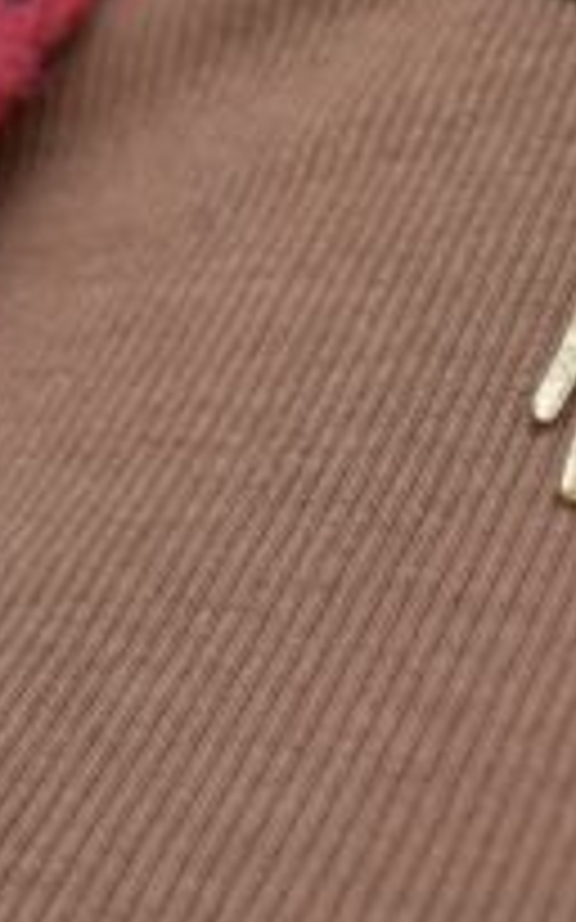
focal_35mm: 155
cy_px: -38
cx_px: 634
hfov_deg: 8.4
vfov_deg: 13.3
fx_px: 3896
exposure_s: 1/640
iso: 200
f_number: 3.5
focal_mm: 25
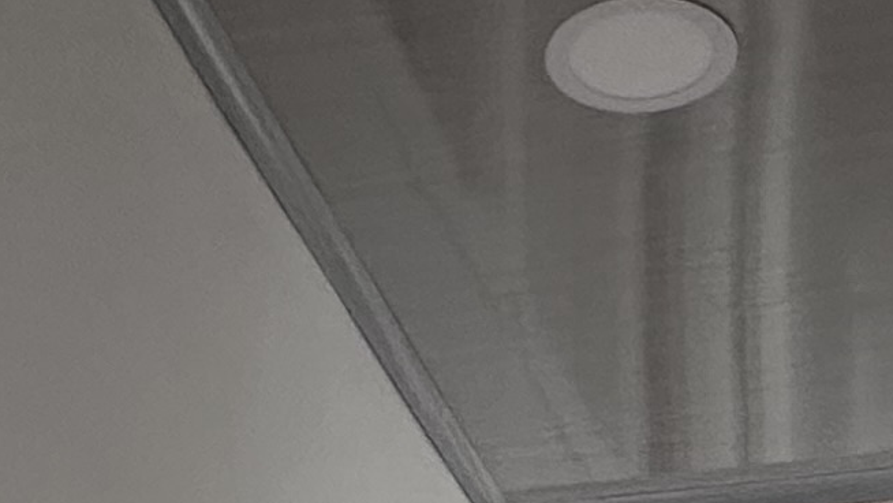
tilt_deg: -9.4
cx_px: 486
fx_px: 2226
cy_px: 1770
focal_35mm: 94
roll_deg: -0.3
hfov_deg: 22.7
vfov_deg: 8.8
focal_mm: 2.22
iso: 125
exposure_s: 1/99
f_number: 2.2
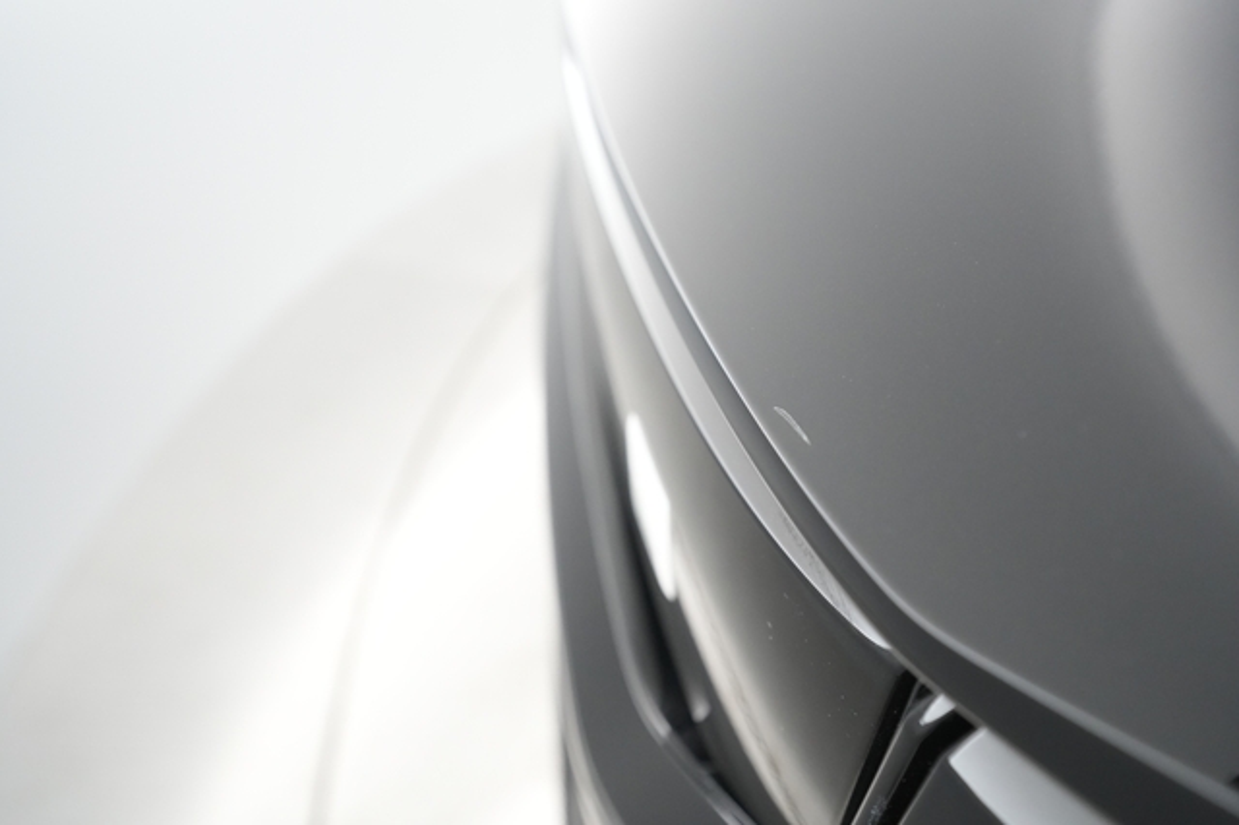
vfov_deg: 46.4
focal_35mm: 28
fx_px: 963
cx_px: 620
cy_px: 412
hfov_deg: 65.5
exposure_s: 1/100
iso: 5000
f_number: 4.5
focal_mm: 28
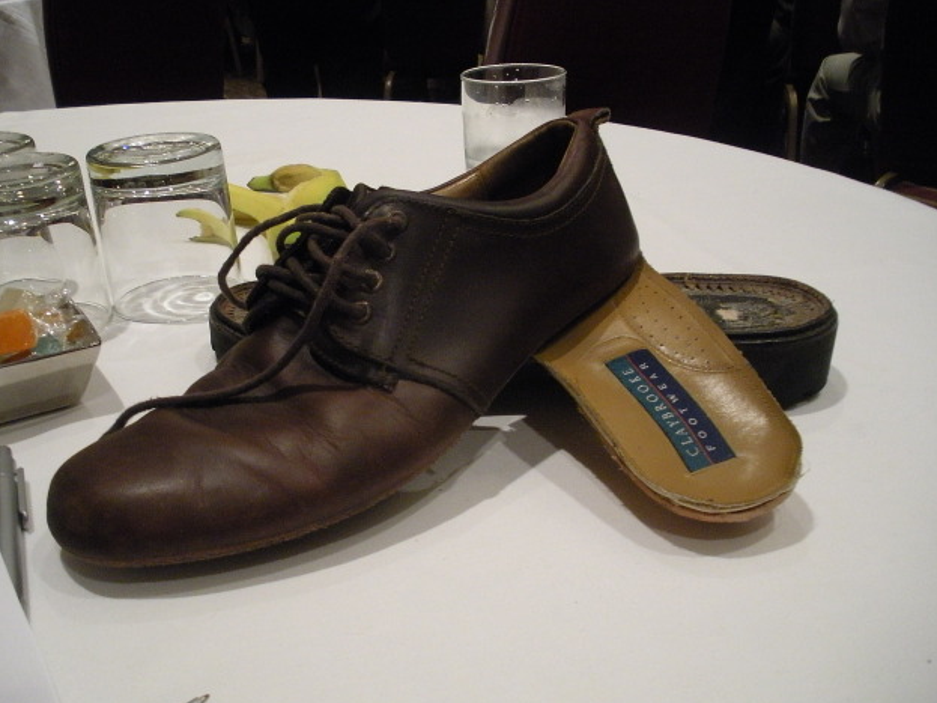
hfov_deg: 50.1
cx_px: 469
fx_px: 1001
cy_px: 360
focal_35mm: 37
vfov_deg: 38.7
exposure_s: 1/25.8
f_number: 3.5
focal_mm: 6.3
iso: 400
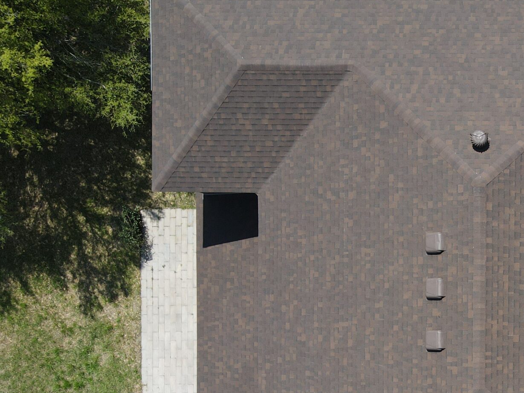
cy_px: 332
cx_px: 518
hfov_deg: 34.8
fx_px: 757
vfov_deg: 28.3
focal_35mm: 50
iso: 100
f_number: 2.8
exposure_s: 1/500
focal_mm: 4.5
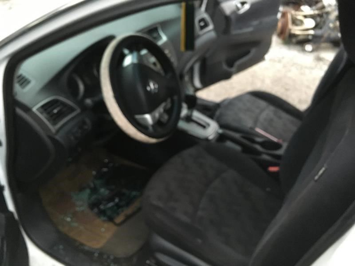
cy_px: 133
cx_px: 178
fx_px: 297
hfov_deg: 61.7
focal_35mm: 29
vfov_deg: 48.2
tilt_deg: -36.9
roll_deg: -0.6
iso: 320
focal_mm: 4.15
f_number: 2.2
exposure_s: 1/15
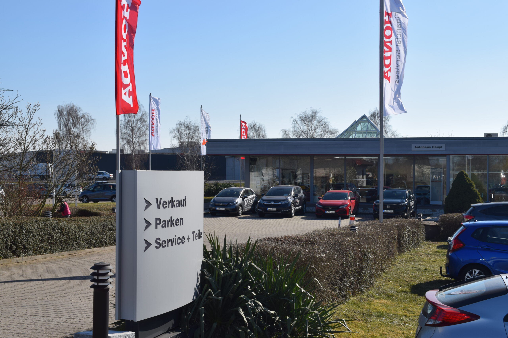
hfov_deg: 38.9
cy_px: 169
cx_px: 254
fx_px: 720
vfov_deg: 26.5
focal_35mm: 51
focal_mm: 34
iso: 100
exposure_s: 1/200
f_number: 11
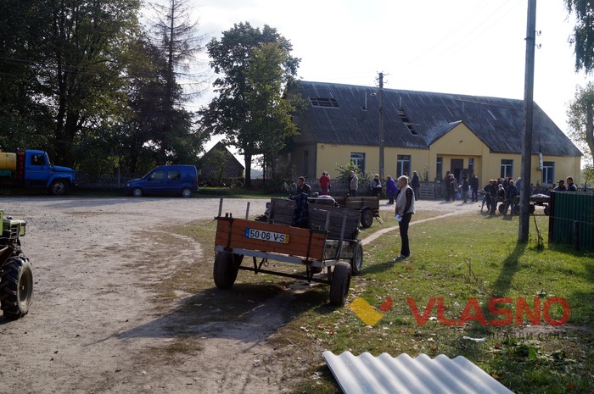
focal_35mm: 39
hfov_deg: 49.6
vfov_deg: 34.1
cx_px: 297
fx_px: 643
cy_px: 197
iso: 100
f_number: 9
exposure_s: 1/125
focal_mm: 26
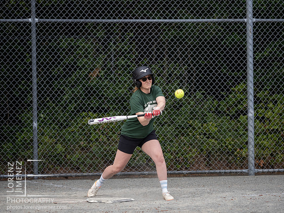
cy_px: 106
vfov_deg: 5.0
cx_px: 142
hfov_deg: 6.6
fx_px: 2461
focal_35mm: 300
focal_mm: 150
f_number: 2.8
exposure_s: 1/1600
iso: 640
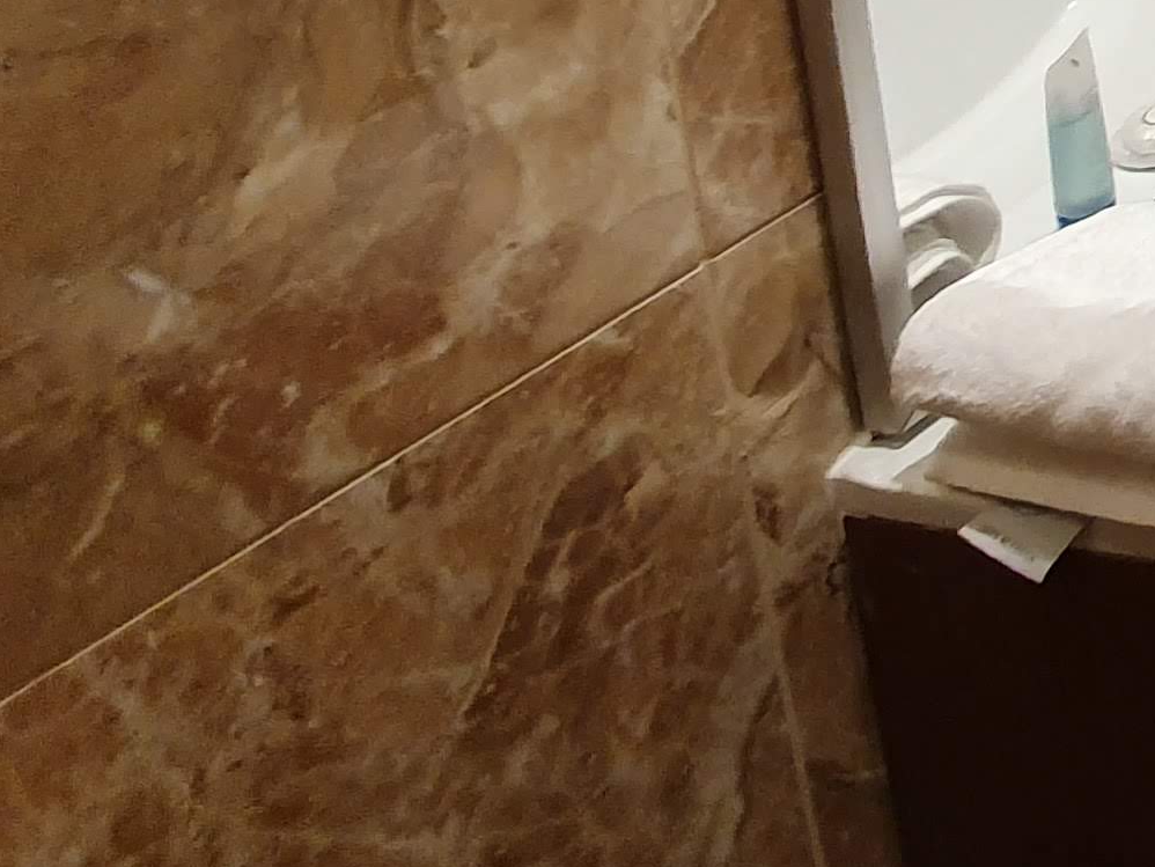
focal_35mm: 60
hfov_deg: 16.2
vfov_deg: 18.4
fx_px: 2002
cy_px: -749
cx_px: 2642
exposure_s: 1/50
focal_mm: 1.8
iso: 125
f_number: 2.2
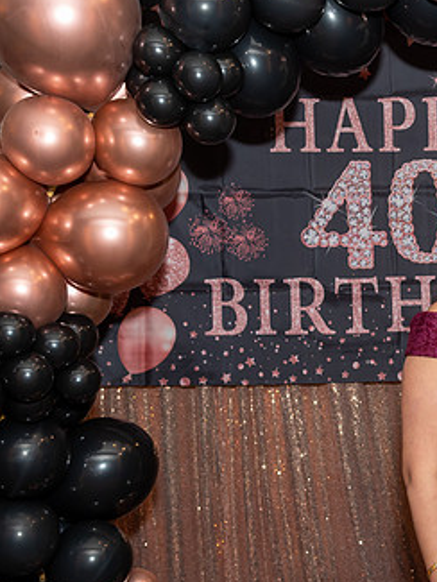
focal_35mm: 74
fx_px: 1245
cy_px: 288
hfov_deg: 19.2
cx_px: 456
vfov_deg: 26.3
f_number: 5
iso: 400
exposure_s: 1/250
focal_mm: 23
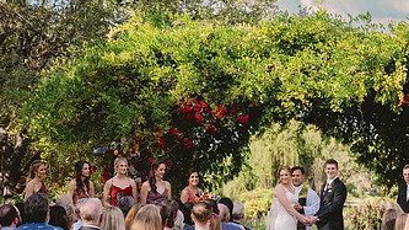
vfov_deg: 9.7
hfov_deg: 17.2
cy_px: 180
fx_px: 1344
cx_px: 298
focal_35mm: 124
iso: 50
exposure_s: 1/400
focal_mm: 68
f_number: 2.8
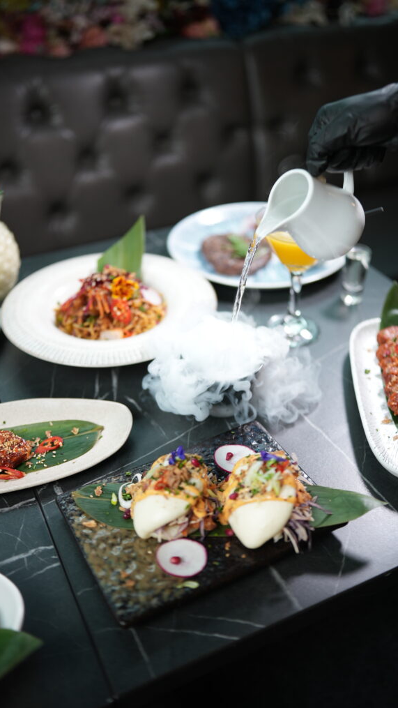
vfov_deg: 54.0
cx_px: 213
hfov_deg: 32.0
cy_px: 352
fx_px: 694
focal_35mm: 37
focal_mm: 35
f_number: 1.4
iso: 320
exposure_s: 1/125
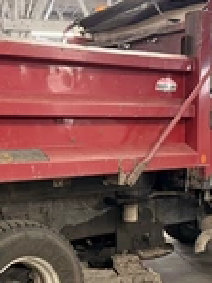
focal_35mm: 65
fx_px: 531
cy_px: 176
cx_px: 73
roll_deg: -0.5
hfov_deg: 22.5
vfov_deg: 29.7
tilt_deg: -5.3
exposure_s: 1/40
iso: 800
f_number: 1.78
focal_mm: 6.76
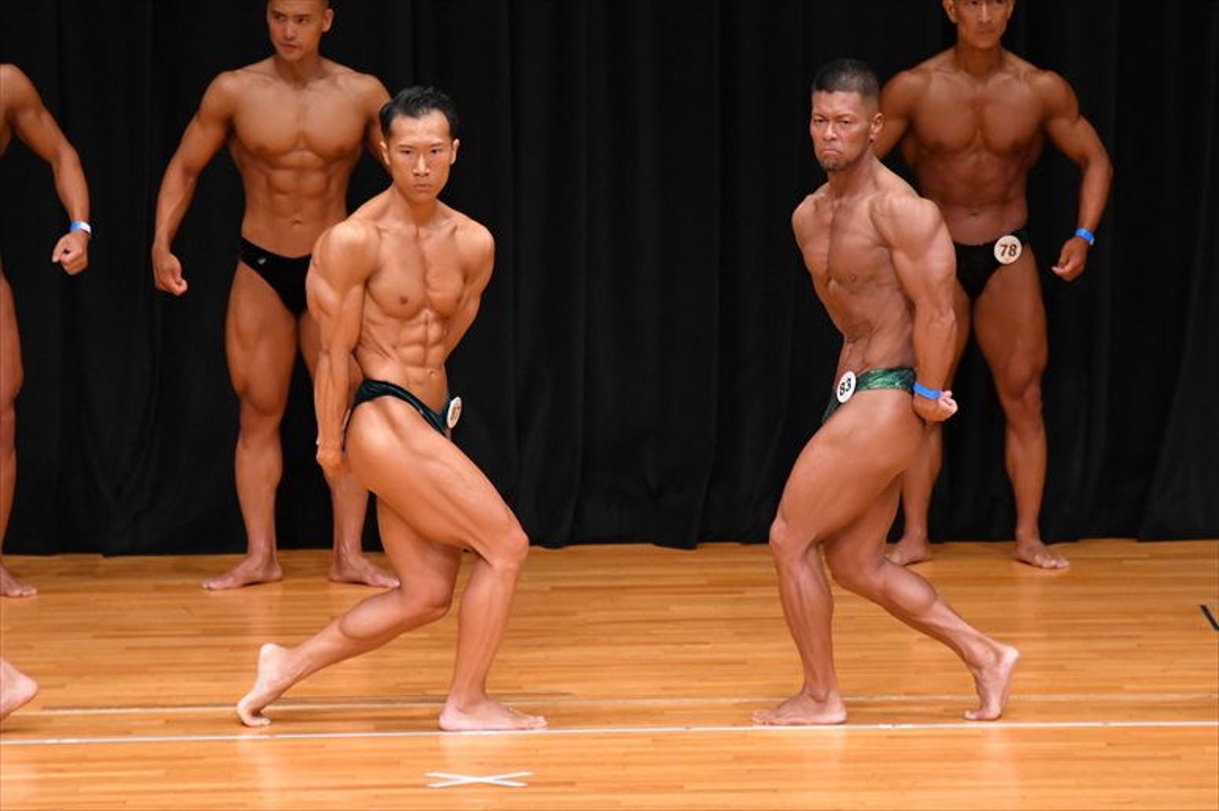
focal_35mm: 285
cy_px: 406
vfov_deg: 4.8
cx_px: 610
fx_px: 9646
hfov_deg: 7.2
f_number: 5.6
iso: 4000
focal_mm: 190
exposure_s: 1/400
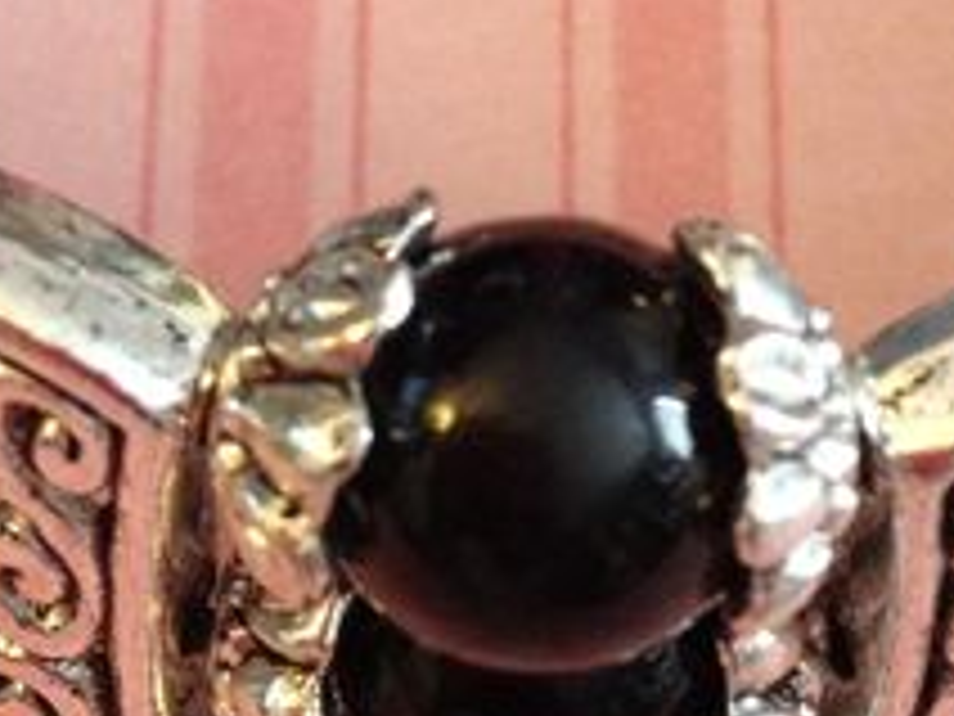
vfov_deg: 11.2
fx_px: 3638
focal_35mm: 132
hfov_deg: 14.9
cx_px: 500
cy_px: 90
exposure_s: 1/20
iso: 250
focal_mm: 4.28
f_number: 2.4
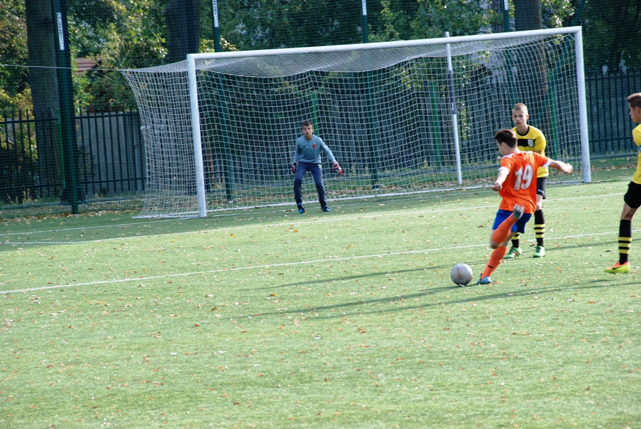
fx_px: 4545
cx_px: 320
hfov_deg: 8.1
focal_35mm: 255
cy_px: 214
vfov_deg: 5.4
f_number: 5.6
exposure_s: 1/160
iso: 400
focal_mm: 170
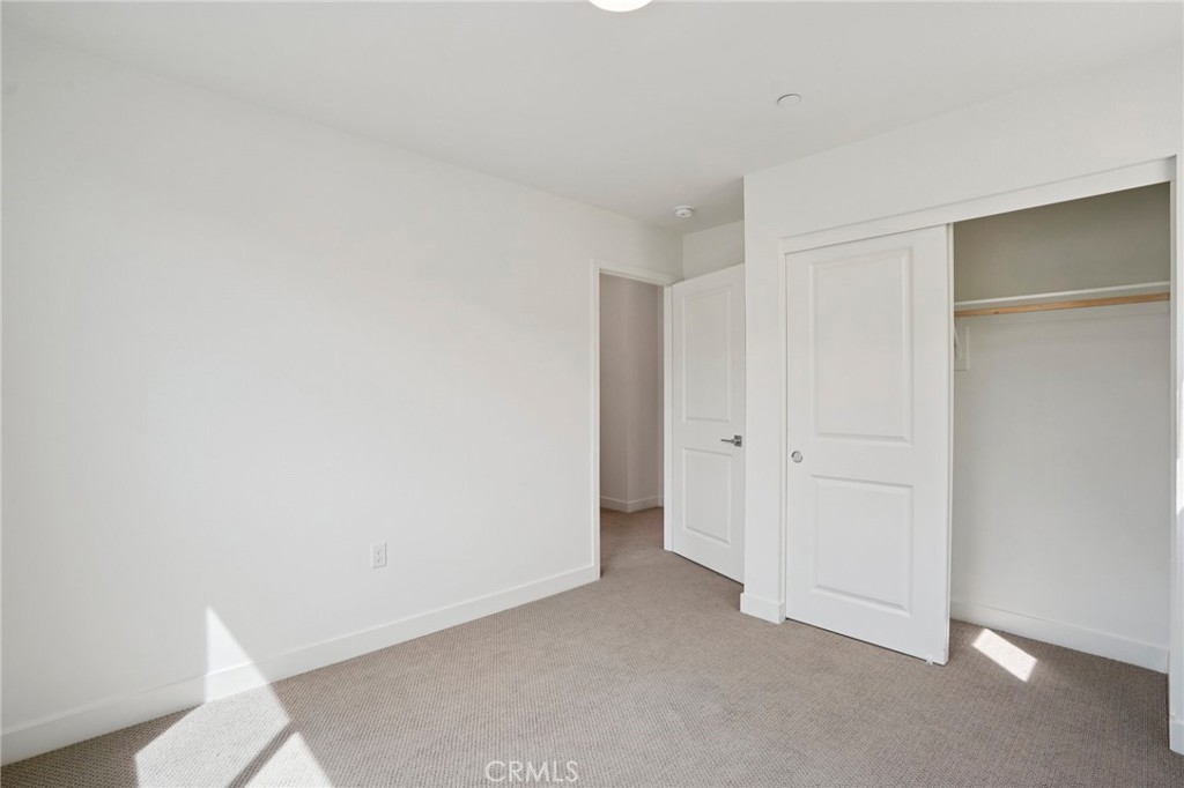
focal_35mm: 16
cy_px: 394
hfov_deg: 96.8
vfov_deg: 73.7
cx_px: 592
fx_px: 526
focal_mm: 16
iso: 400
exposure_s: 1/125
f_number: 8
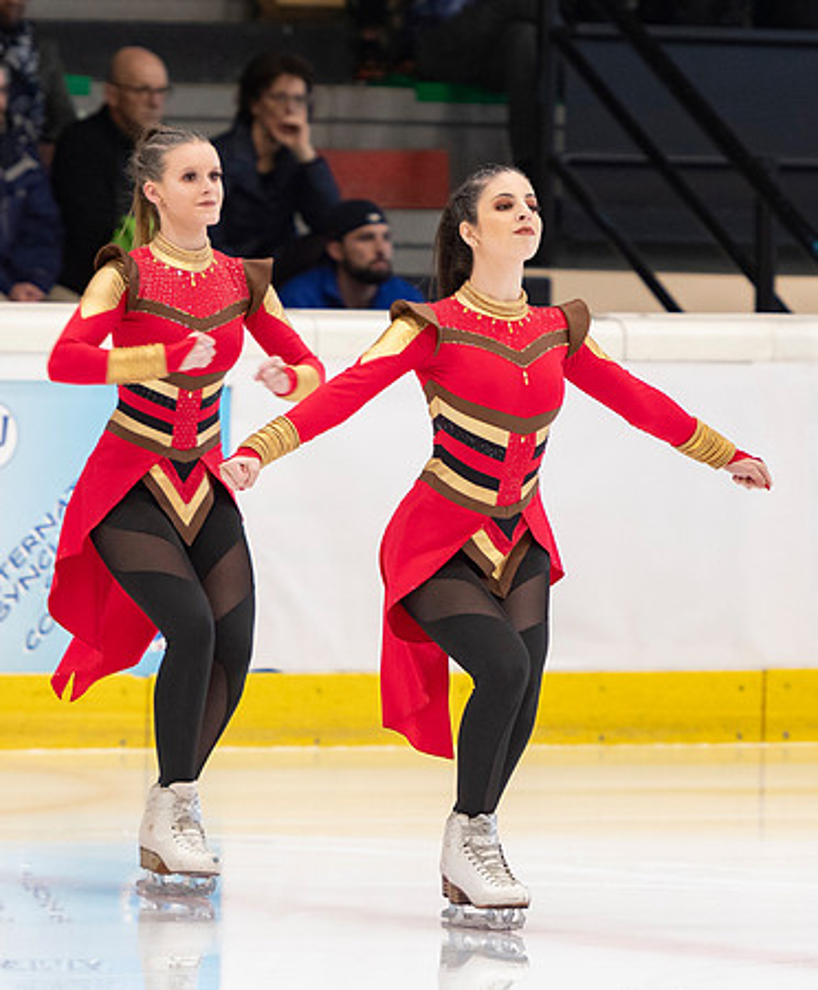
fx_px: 12252
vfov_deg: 4.6
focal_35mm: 413
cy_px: 405
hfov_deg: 3.8
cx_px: 529
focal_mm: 160
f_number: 3.2
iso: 800
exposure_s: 1/200
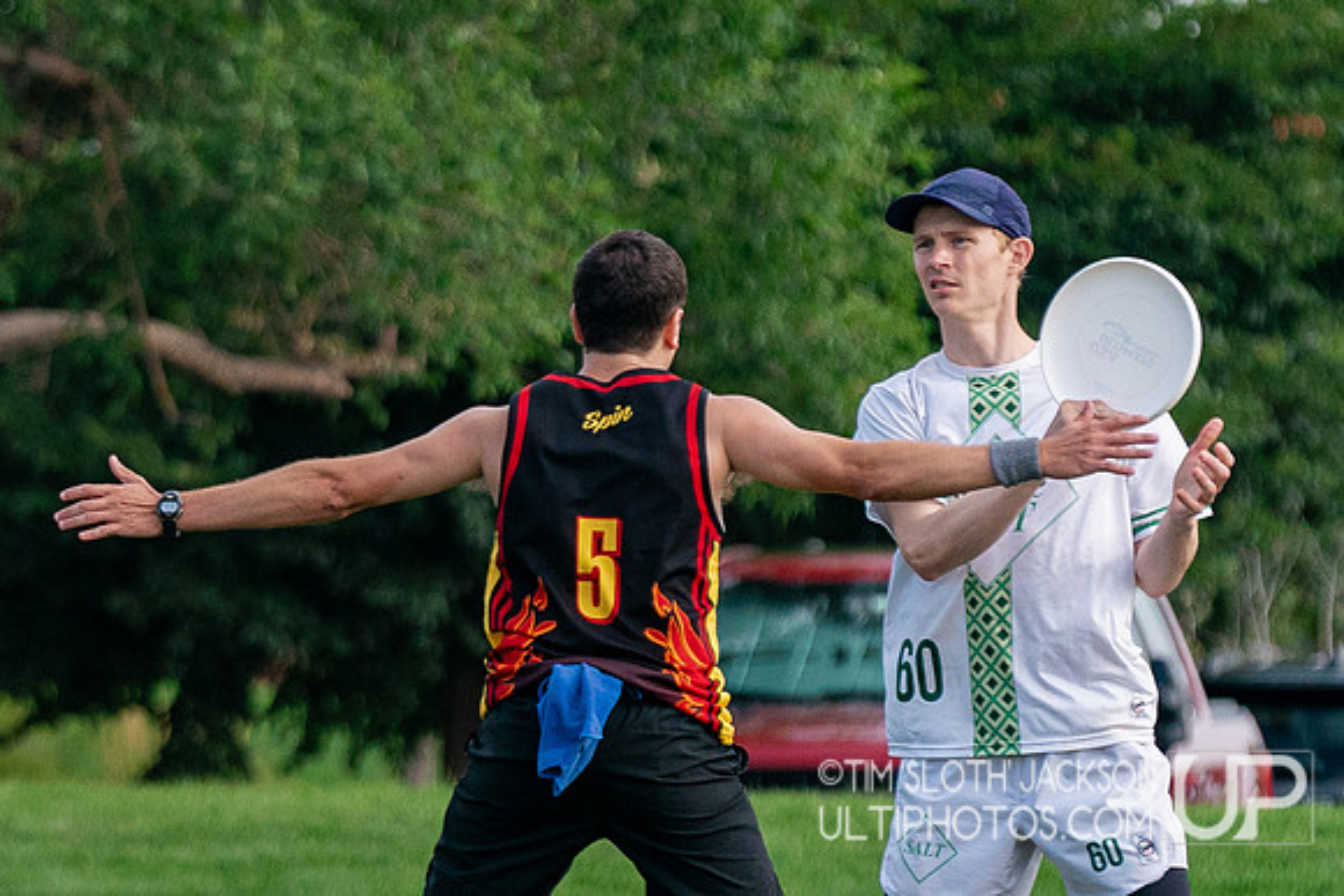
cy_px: 665
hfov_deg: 3.4
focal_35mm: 608
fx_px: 22697
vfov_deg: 2.3
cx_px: 407
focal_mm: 200
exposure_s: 1/5000
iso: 800
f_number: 4
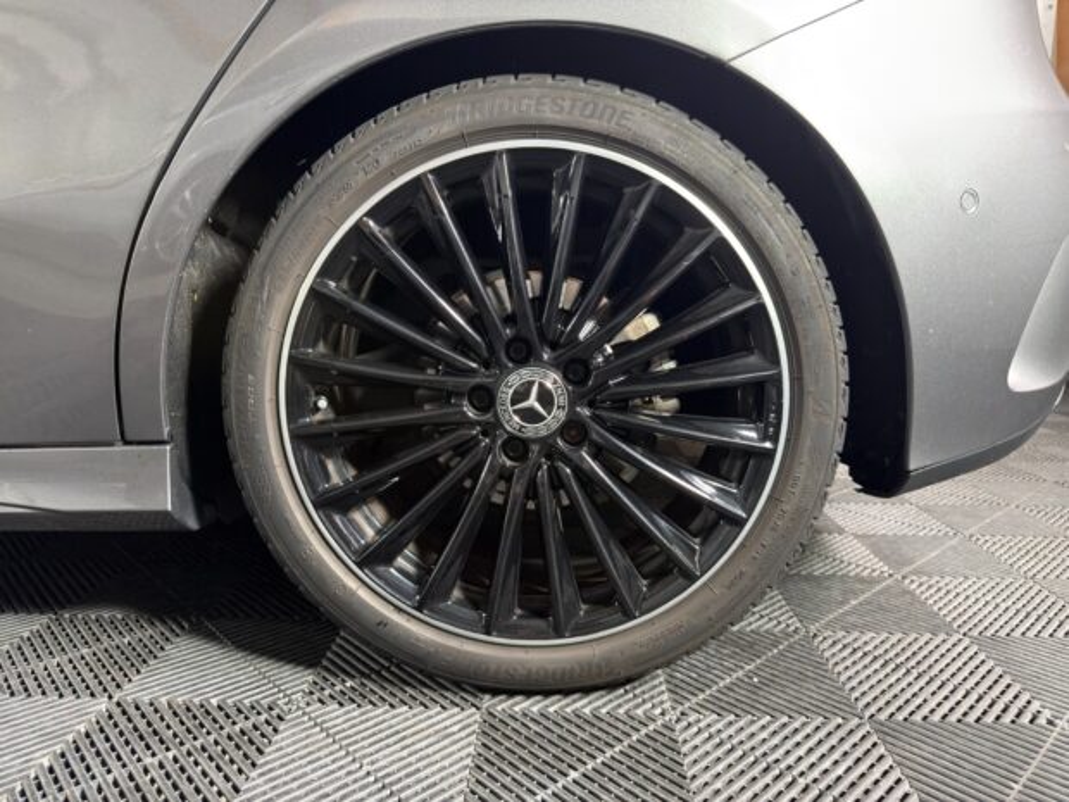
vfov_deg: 56.8
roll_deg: +0.0
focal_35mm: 24
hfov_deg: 71.6
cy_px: 401
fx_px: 741
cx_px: 534
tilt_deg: -9.5
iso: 500
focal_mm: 6.76
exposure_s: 1/25
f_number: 1.78
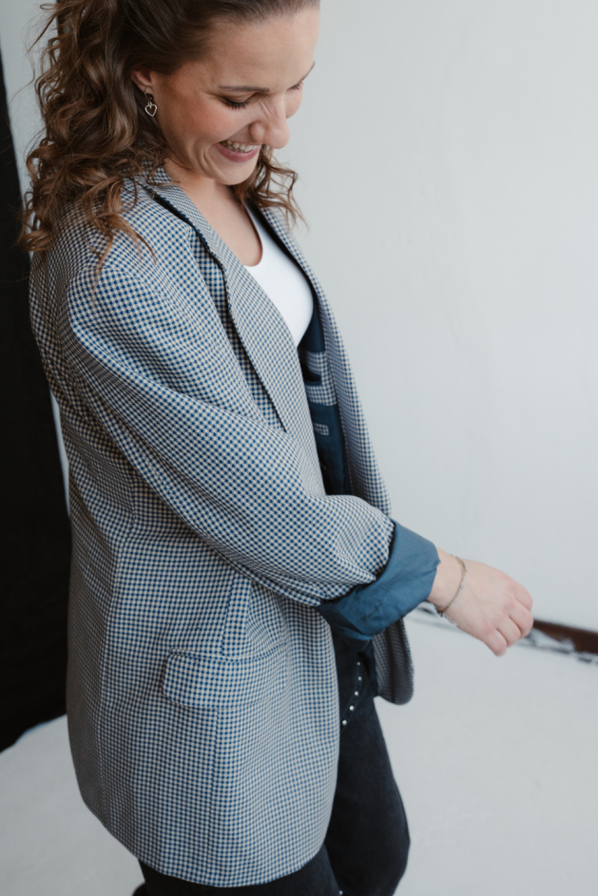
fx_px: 1046
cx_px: 230
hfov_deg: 31.8
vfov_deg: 46.1
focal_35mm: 42
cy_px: 348
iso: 1250
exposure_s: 1/500
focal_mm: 33
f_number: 4.5
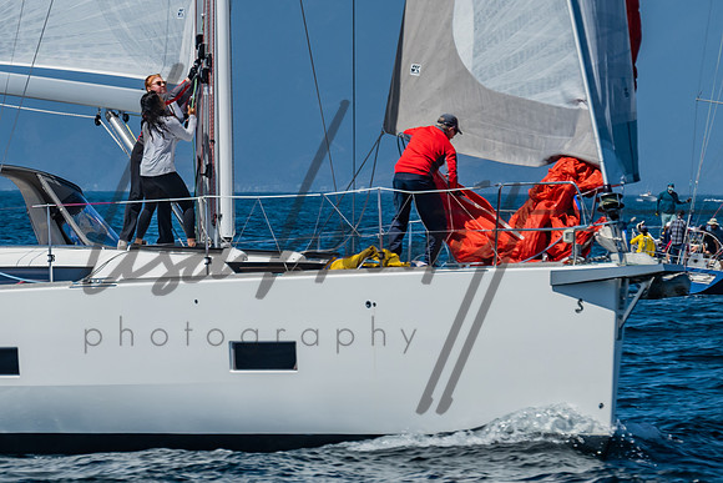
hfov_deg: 5.0
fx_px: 8206
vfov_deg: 3.4
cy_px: 156
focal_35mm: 409
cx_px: 261
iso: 160
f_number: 6.3
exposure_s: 1/400
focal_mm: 160
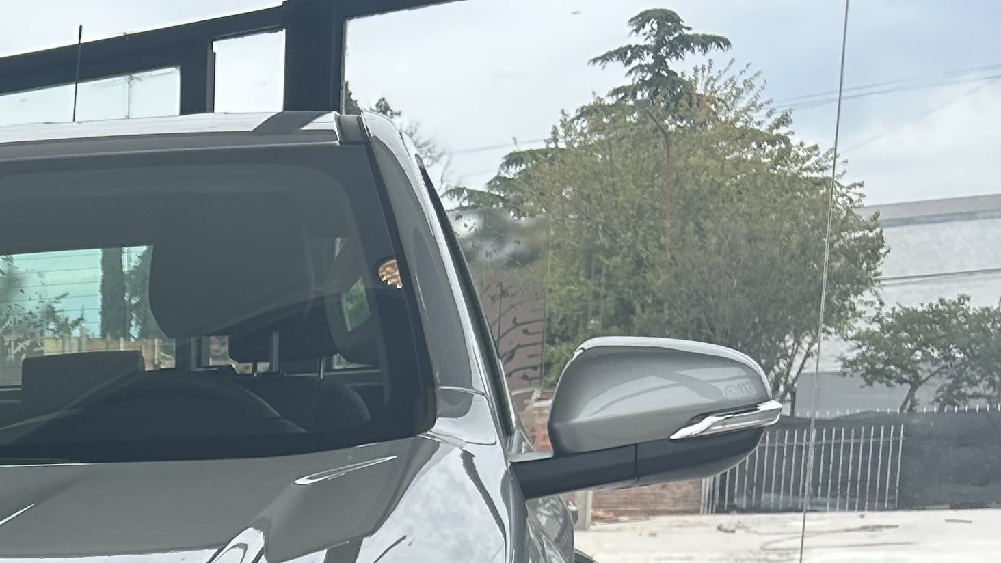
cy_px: 961
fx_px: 2071
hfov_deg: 24.0
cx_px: -279
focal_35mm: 78
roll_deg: +2.3
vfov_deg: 14.0
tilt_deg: -14.0
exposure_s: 1/1511
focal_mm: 5.7
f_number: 1.5
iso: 50
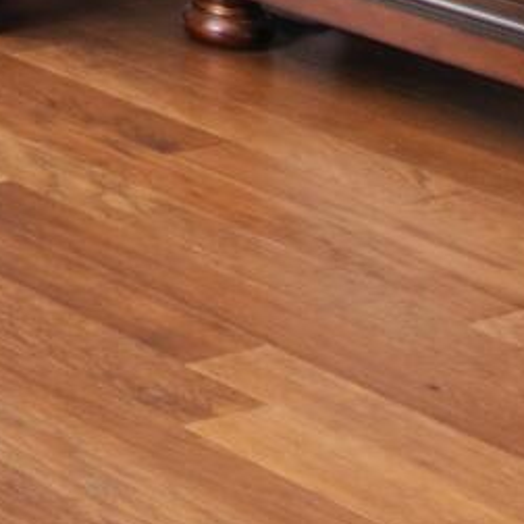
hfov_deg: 8.5
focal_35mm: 152
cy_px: -811
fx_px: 2603
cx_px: -1287
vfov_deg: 9.8
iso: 100
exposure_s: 1/2
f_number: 4.5
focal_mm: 10
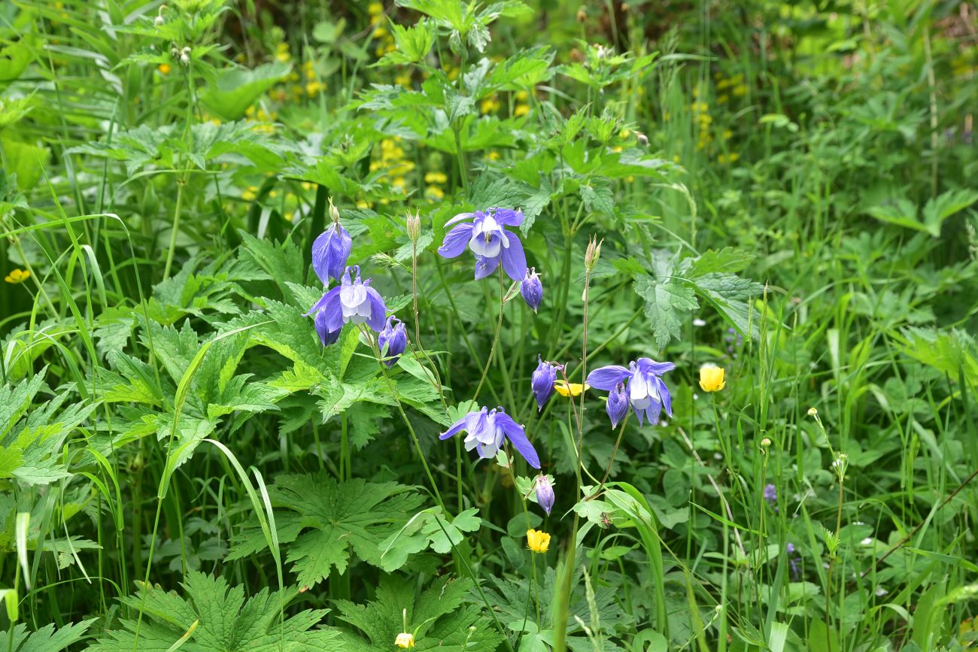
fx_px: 1358
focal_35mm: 50
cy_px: 326
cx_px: 489
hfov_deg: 39.6
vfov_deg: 27.0
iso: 320
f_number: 7.1
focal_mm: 50
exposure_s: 1/125
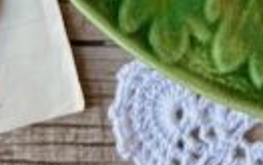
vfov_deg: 5.5
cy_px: -451
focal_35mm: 215
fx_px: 1542
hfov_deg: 9.2
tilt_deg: -85.9
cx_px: 526
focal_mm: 5.96
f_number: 1.6
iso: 125
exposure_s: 1/95
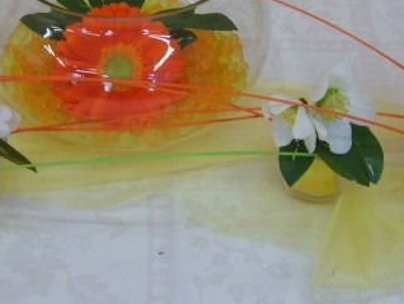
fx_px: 1028
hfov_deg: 22.2
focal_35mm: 88
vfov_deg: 16.6
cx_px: 140
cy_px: 42
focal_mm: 5.8
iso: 80
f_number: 2.8
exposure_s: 1/30
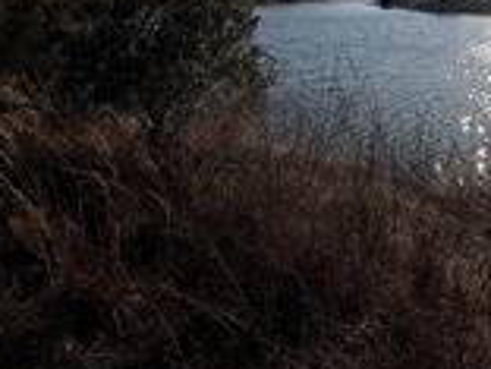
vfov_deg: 36.8
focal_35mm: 36
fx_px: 511
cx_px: 415
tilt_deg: -3.6
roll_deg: +1.3
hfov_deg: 47.5
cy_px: 28
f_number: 2.2
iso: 20
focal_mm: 2.22
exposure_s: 1/2092
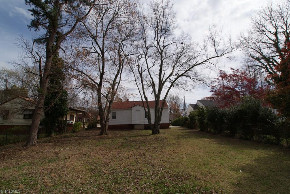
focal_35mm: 16
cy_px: 97
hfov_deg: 94.9
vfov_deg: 72.2
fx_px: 133
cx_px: 145
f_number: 10
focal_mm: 11
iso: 100
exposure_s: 1/160
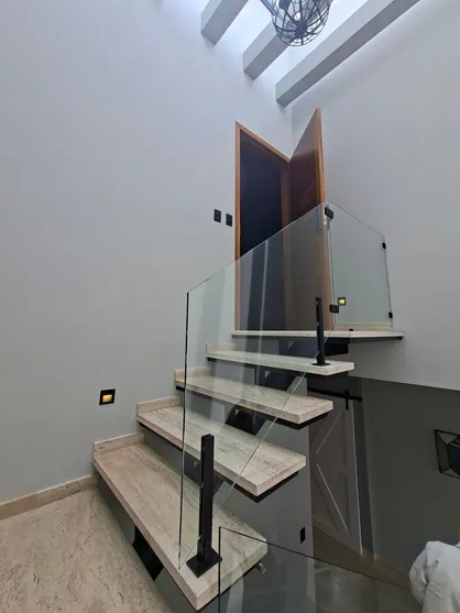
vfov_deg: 101.9
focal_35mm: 14
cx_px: 232
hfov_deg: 85.7
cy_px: 284
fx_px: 248
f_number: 2.2
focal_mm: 1.74
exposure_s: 1/292
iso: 40
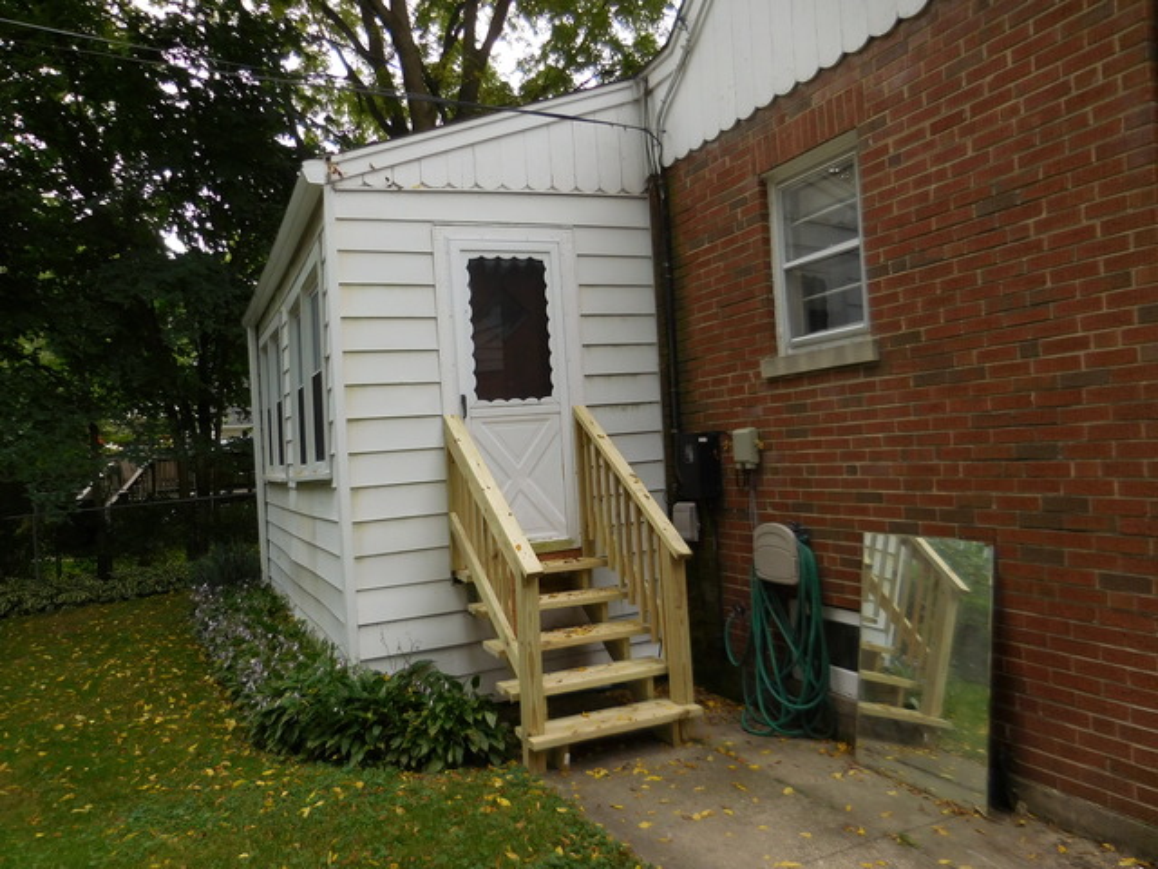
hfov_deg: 69.4
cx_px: 579
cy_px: 434
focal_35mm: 25
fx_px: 836
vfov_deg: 54.9
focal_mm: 4.5
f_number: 3.3
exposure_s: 1/200
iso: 125
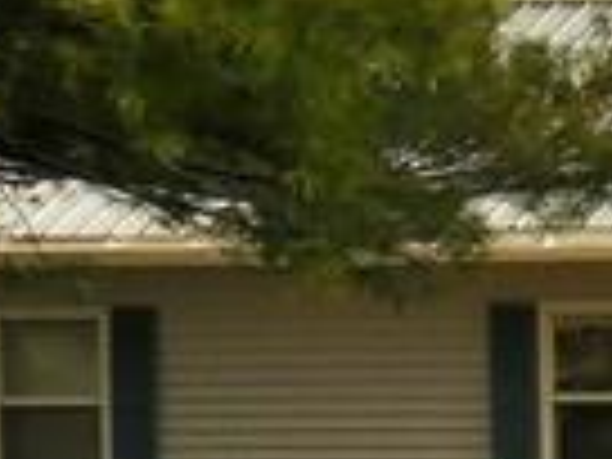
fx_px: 5198
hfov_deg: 6.3
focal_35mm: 294
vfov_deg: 5.0
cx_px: 1732
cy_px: 675
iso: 125
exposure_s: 1/500
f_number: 3.9
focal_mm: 7
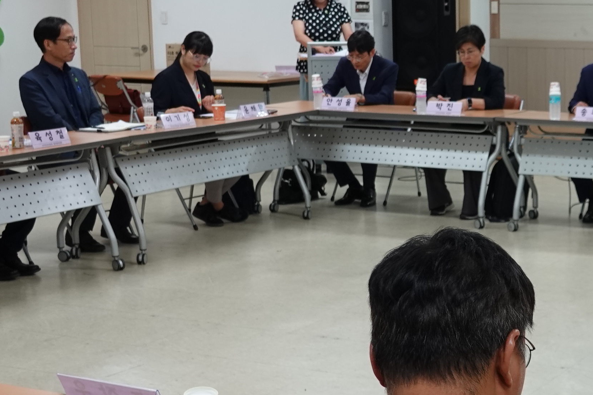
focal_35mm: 80
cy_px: 215
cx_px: 570
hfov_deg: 24.4
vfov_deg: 17.1
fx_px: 1318
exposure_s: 1/40
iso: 320
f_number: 3.5
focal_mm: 12.76
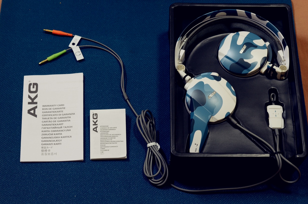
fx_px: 640
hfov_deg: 27.0
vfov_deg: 18.1
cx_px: 154
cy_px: 102
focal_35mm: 75
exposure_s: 1/4
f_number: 8
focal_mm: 50
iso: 640
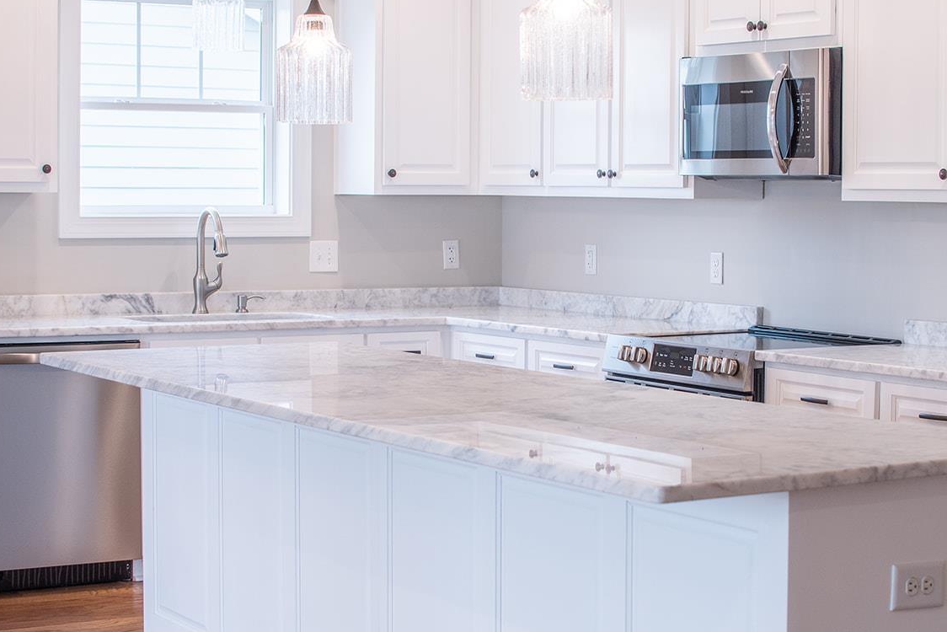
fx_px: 1947
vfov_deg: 18.4
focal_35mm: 74
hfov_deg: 27.3
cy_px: 308
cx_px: 556
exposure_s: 1/80
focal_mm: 35
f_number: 3.5
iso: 200
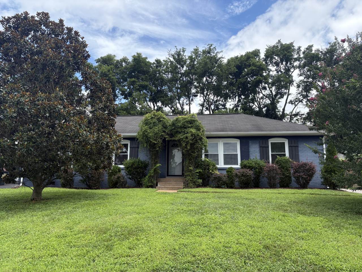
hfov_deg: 67.3
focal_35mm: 26
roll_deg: -0.3
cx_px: 181
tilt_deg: +9.9
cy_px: 136
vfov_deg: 53.1
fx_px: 272
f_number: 1.6
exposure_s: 1/2451
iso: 64
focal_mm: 5.96
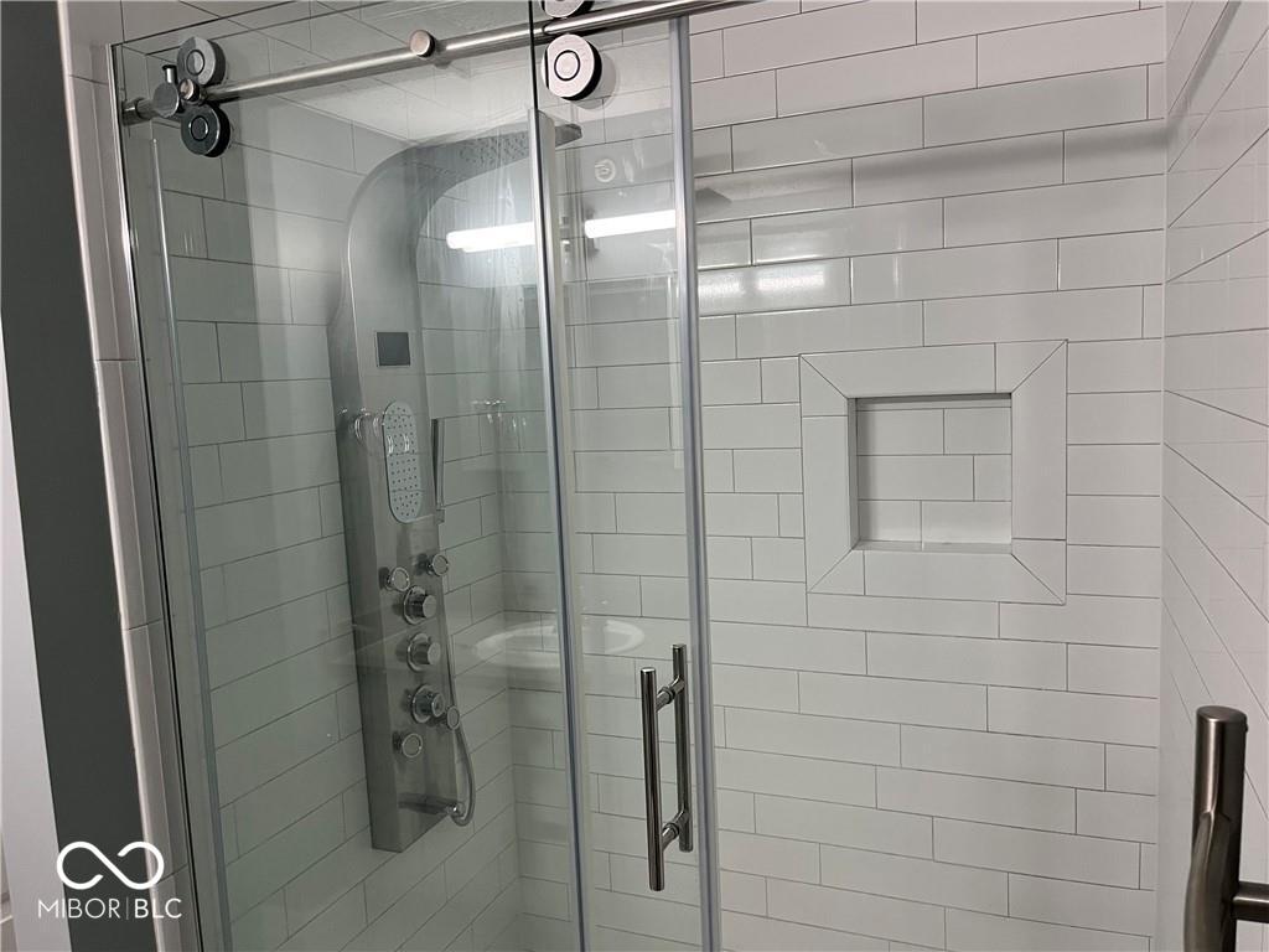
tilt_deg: -6.4
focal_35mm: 26
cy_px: 476
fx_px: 953
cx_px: 634
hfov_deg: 67.3
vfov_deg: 53.1
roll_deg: +2.8
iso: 200
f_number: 1.6
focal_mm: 5.1
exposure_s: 1/60
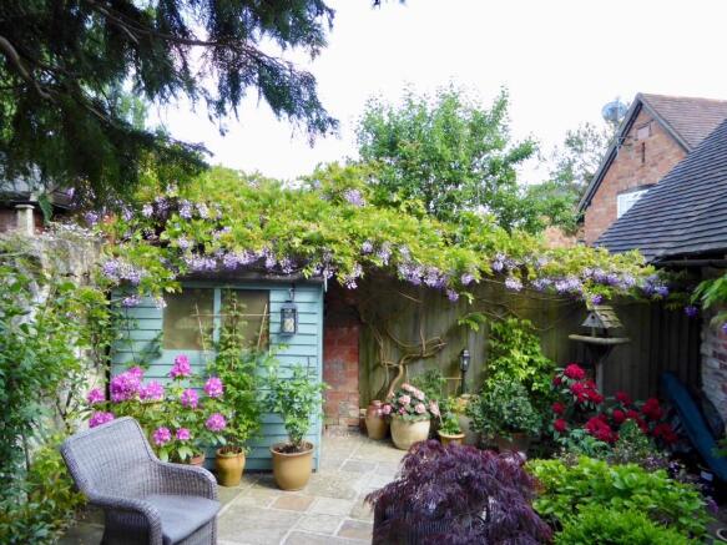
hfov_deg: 61.7
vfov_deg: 48.2
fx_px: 609
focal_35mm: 29
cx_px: 364
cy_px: 272
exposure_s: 1/200
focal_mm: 5
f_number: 3.5
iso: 200
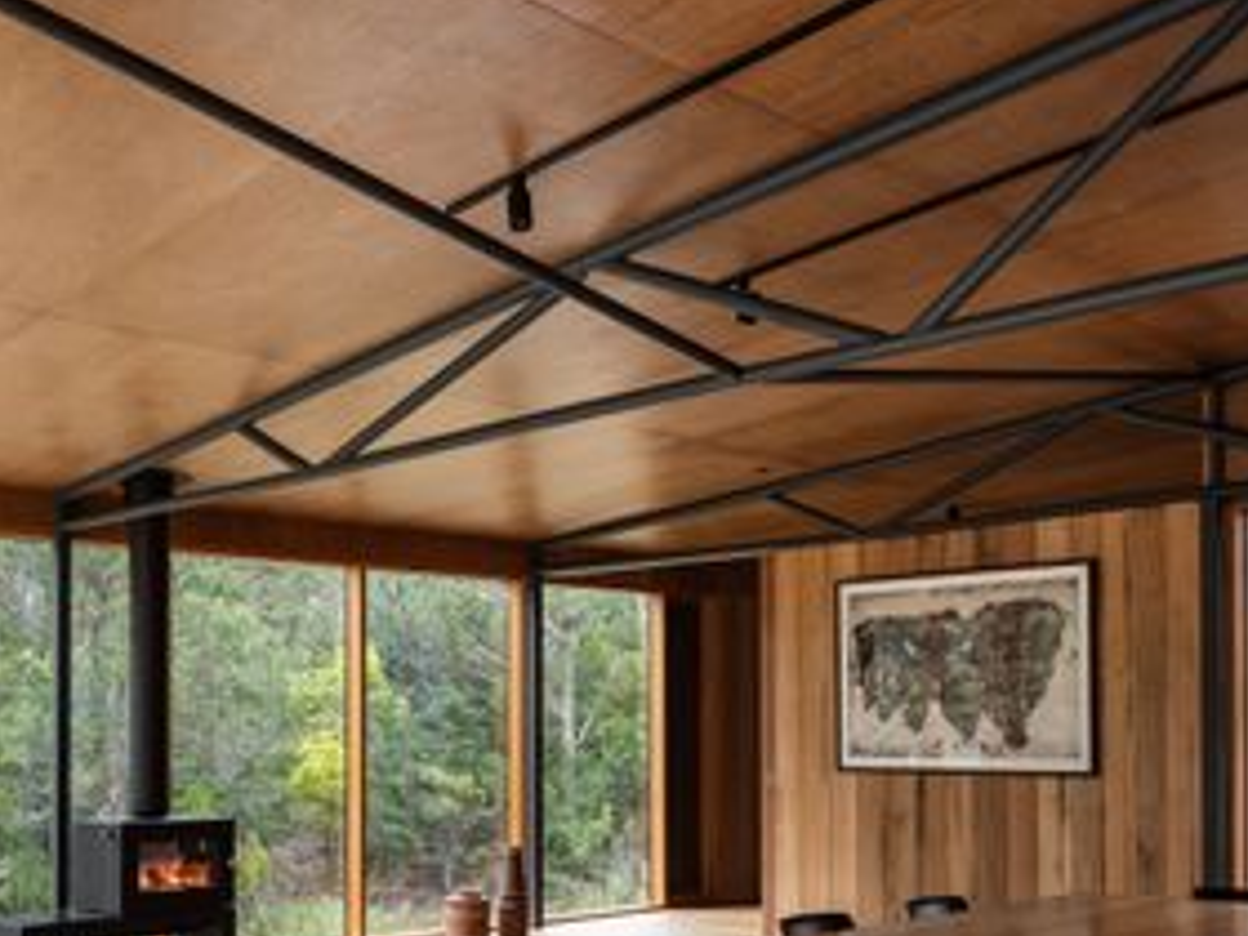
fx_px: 1586
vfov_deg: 32.3
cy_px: 704
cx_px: 464
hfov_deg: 42.6
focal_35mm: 44
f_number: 11
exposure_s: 1/4
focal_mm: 35.6
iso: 100
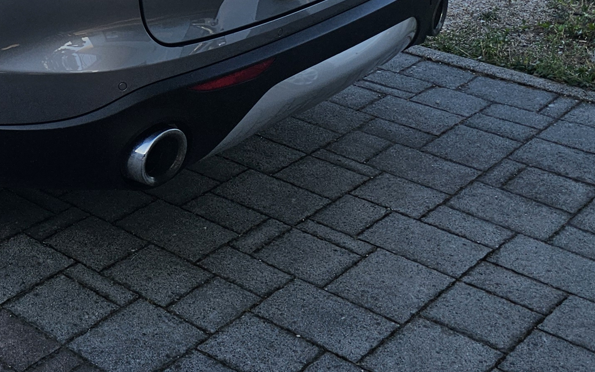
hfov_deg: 27.9
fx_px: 1103
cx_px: -39
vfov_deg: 17.3
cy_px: -179
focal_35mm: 68
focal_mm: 6.3
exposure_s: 1/305
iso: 10
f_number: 1.7
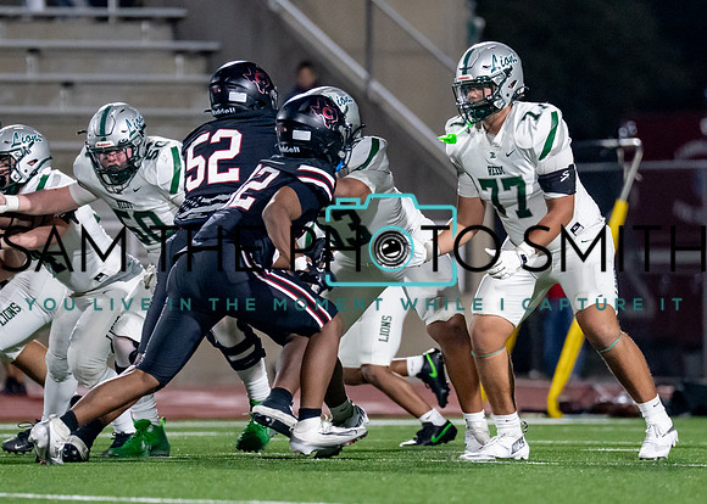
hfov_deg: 4.7
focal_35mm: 431
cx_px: 396
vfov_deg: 3.3
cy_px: 264
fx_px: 8656
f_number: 2.8
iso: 3200
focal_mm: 200
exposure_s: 1/1250
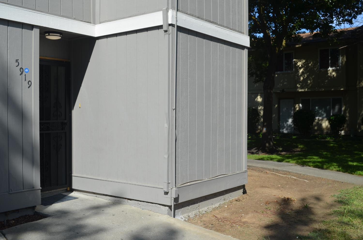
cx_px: 182
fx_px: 392
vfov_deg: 34.1
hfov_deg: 49.6
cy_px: 120
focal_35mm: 39
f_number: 8
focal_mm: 26
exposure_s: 1/250
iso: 110
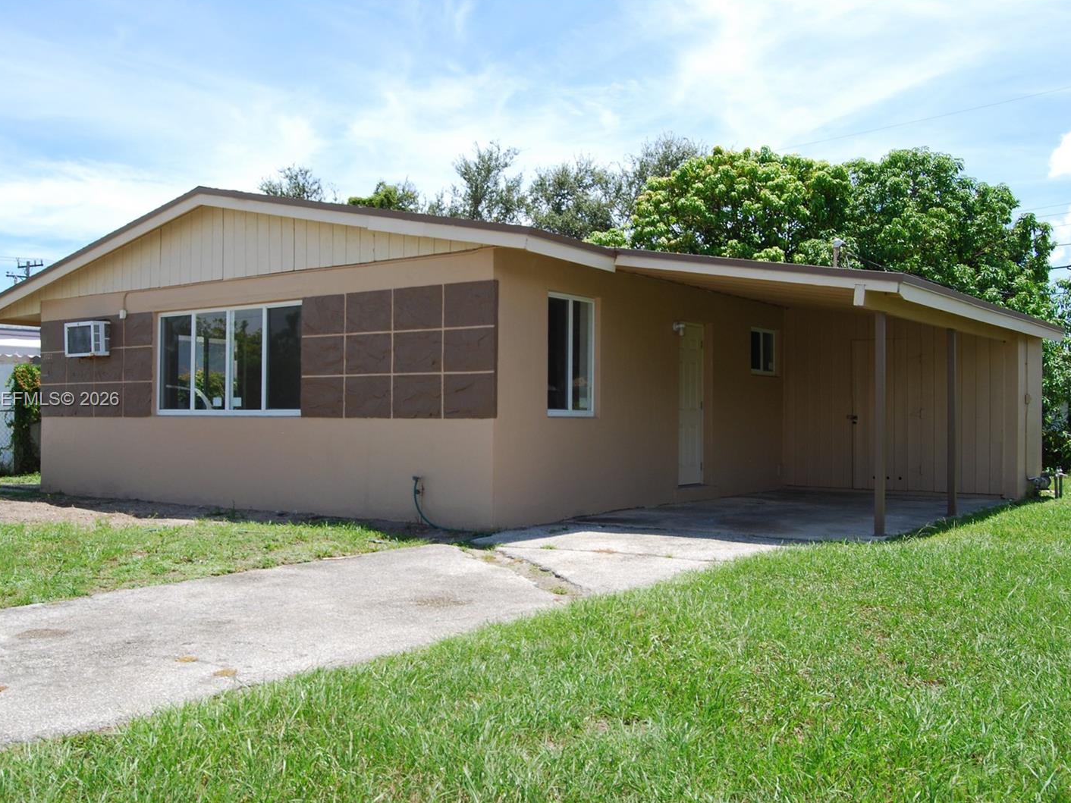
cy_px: 400
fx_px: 1114
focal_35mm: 36
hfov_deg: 51.3
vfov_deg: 39.7
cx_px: 490
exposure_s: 1/200
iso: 200
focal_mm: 22
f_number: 10
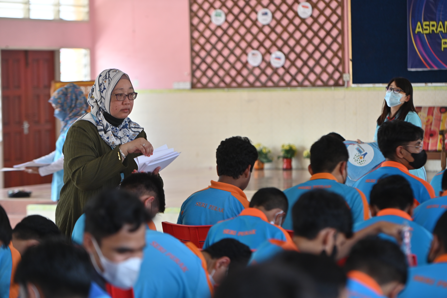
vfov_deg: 11.4
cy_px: 149
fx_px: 1489
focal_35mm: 120
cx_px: 224
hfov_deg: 17.1
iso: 640
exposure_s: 1/250
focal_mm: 120
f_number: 3.5
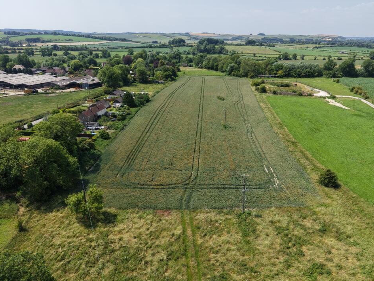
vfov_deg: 53.1
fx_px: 281
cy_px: 139
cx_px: 201
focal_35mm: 26
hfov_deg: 67.2
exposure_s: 1/4000
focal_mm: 8.67
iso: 170
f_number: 1.8
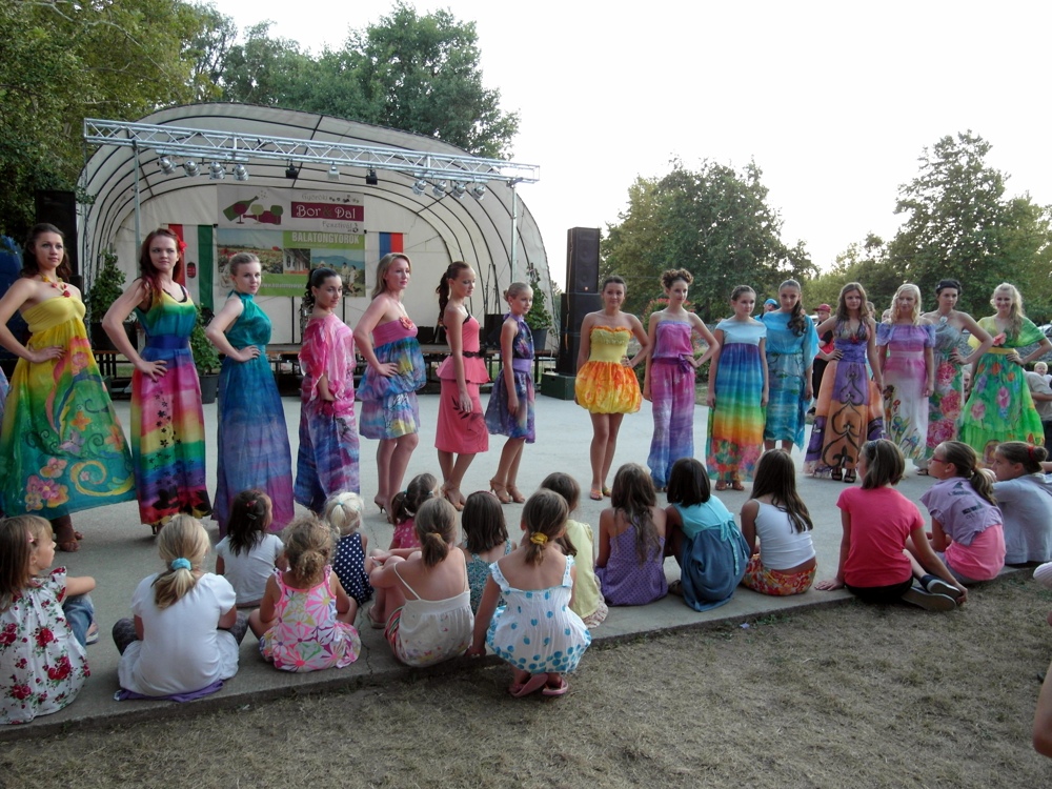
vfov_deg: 56.8
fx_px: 729
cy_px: 394
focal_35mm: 24
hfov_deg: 71.6
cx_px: 526
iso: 100
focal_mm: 5.2
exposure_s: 1/45
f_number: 2.1
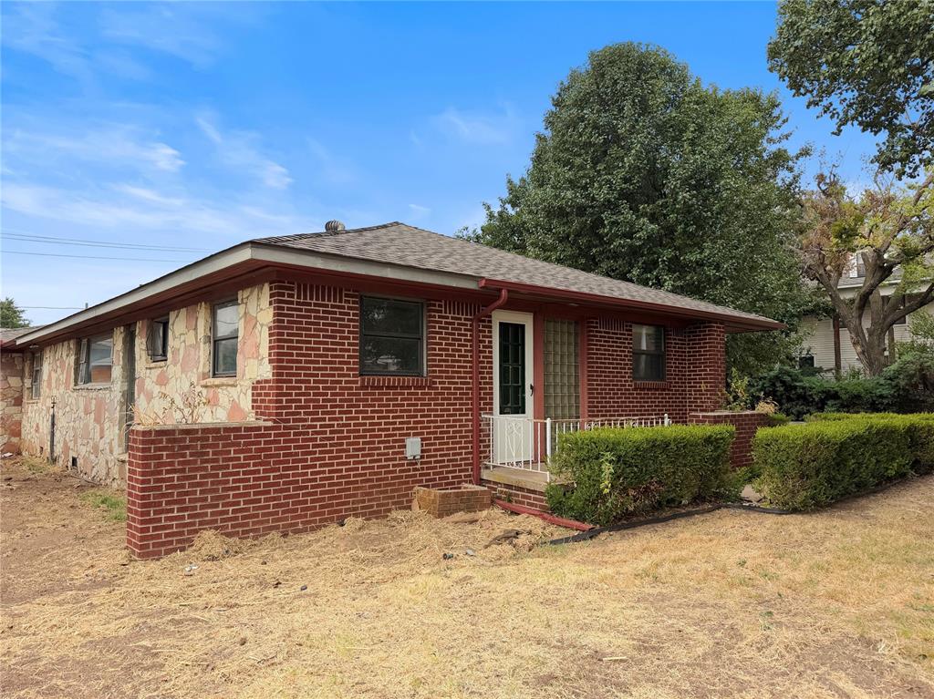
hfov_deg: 71.6
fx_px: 647
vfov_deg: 56.8
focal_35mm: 24
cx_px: 467
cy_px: 350
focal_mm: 6.76
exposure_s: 1/1292
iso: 80
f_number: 1.78
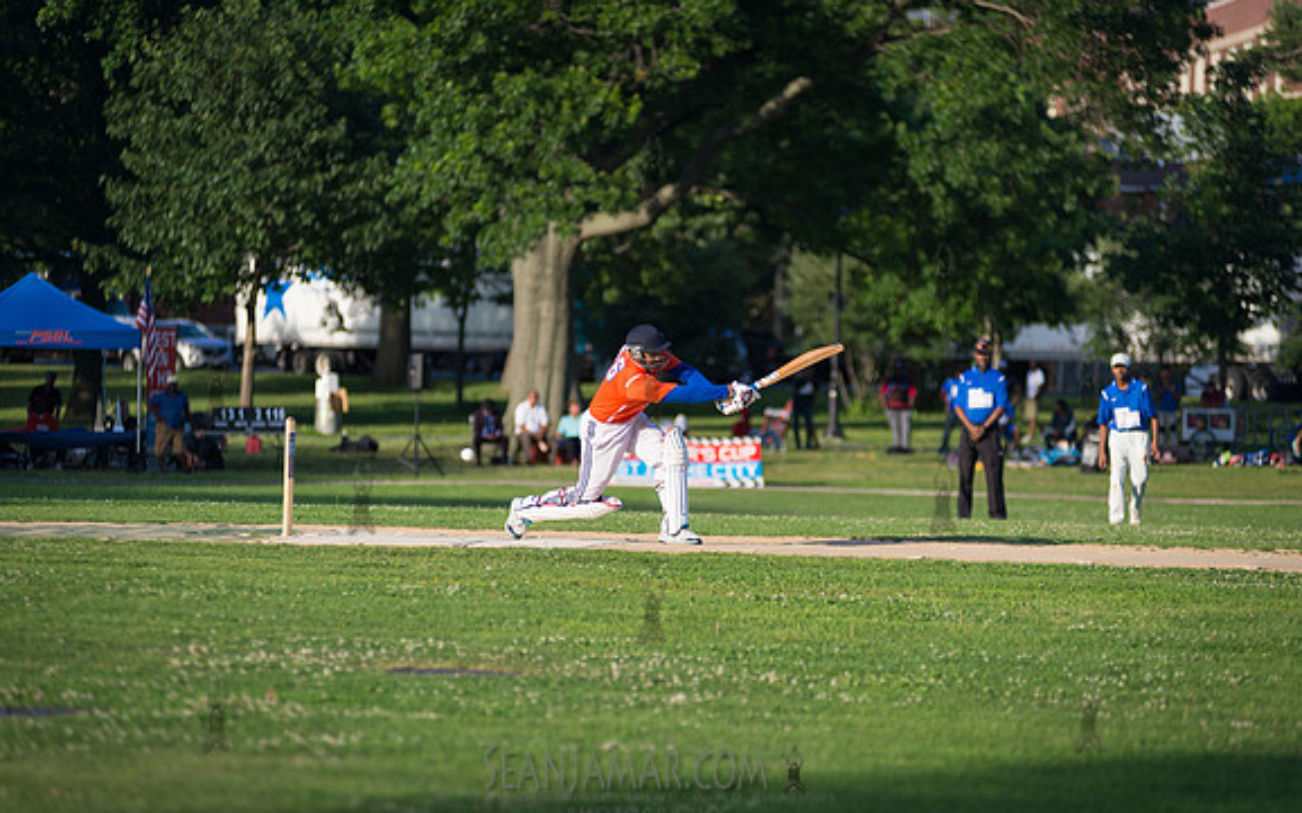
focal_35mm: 174
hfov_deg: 12.0
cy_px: 386
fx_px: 6173
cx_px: 651
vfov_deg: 7.5
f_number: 2.8
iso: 200
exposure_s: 1/1600
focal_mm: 170
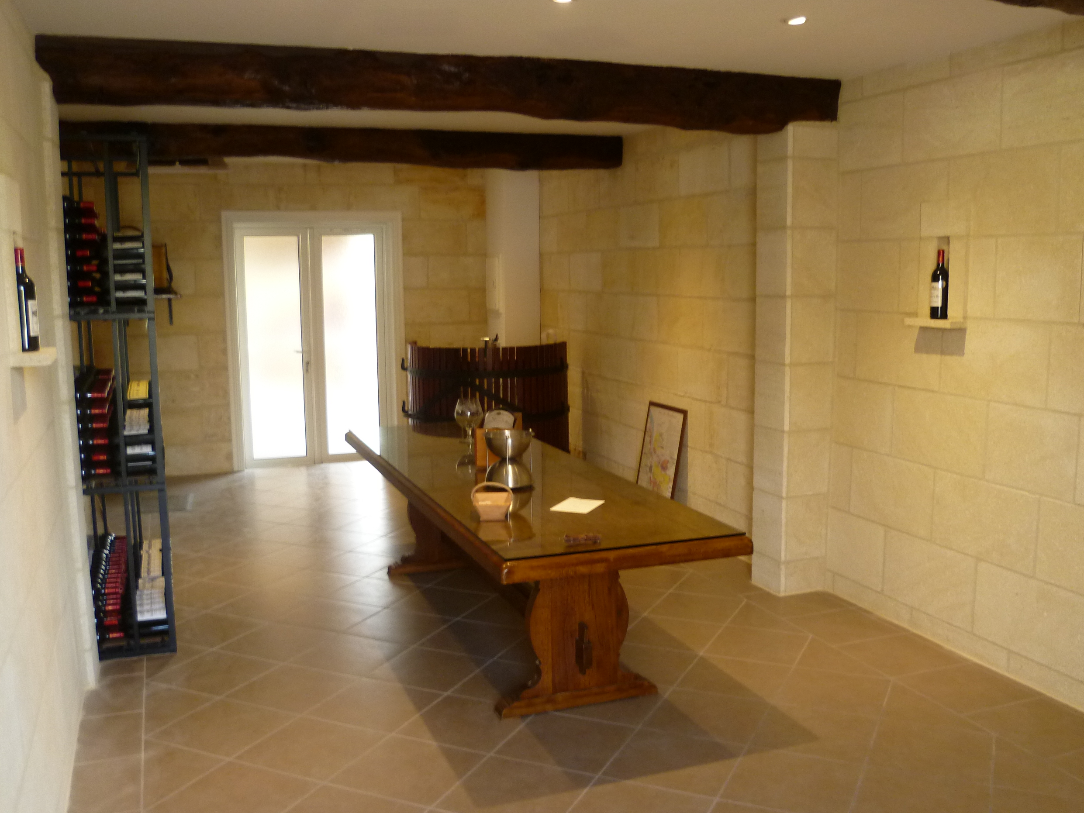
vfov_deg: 43.0
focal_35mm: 33
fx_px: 1033
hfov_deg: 55.3
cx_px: 548
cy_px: 411
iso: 200
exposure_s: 1/30
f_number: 3
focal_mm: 5.7
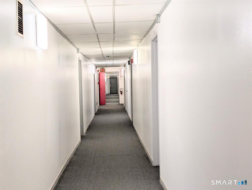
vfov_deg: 29.7
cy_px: 95
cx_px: 126
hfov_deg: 38.9
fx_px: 357
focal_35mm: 49
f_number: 1.68
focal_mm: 6.9
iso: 37
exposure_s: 1/30
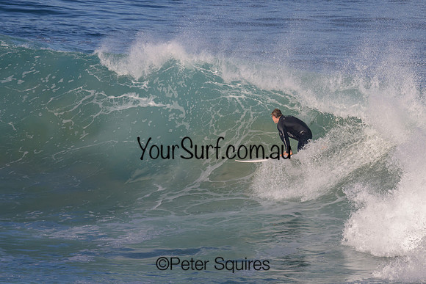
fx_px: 9719
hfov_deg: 2.5
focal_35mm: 821
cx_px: 250
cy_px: 144
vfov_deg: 1.7
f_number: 11
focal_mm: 600
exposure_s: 1/2000
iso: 800
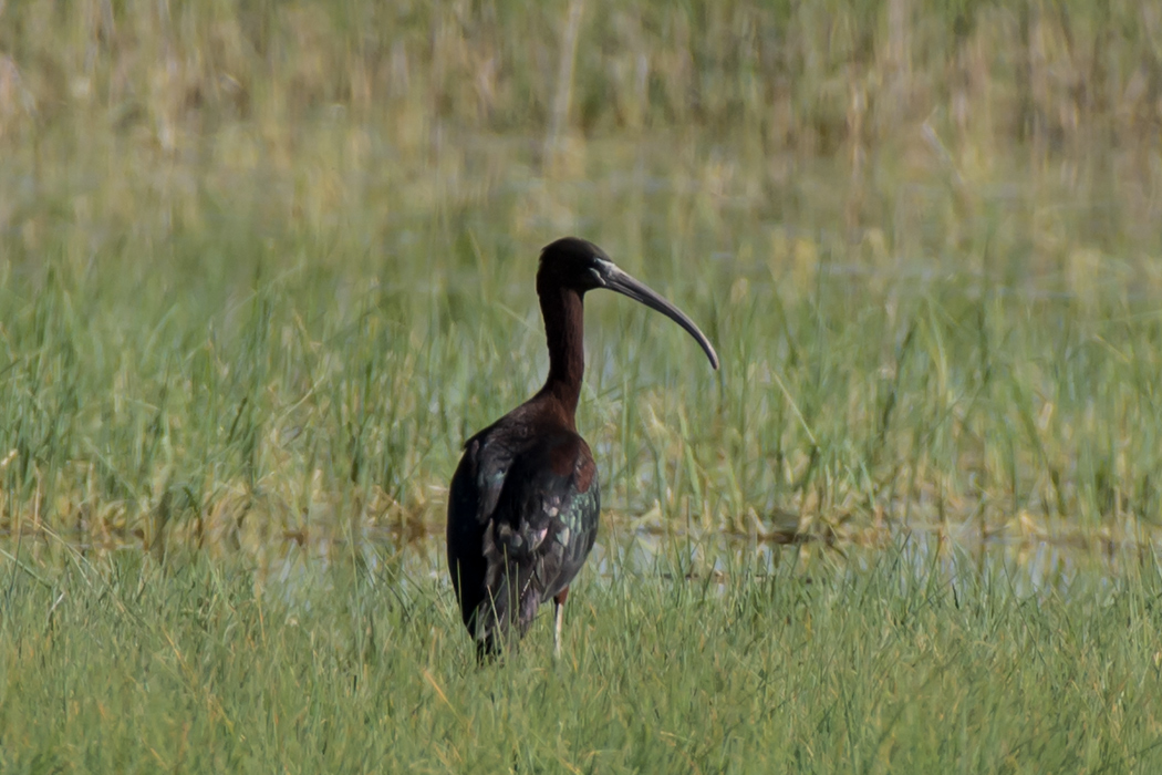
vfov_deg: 1.8
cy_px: 388
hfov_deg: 2.7
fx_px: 24206
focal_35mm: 750
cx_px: 581
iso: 200
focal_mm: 500
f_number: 8
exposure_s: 1/640
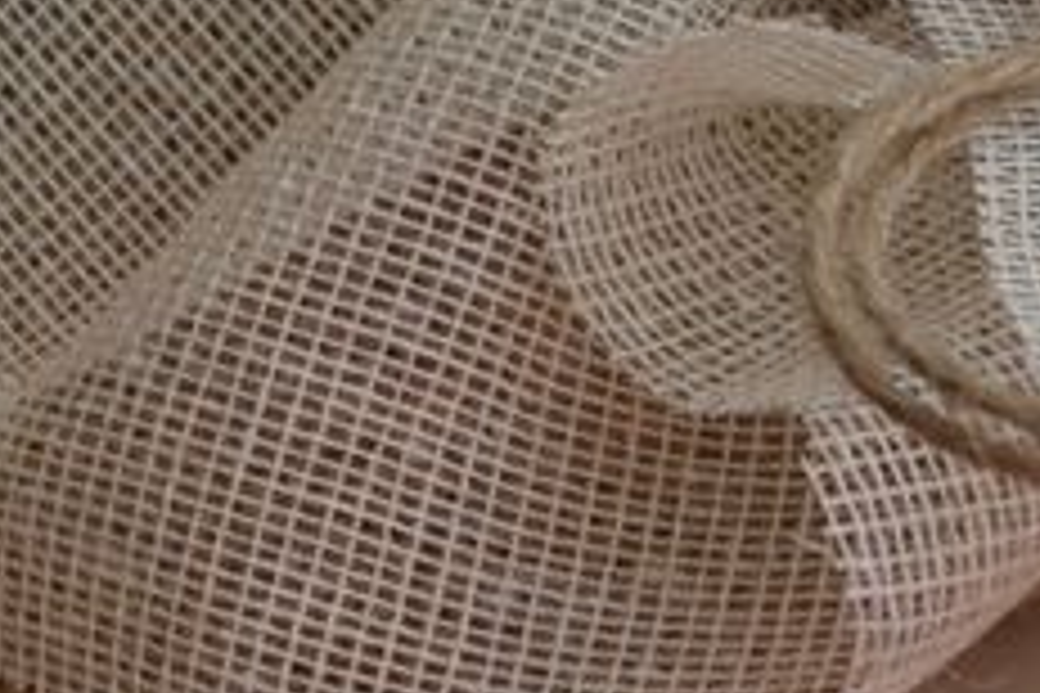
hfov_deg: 9.9
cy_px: -36
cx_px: 1450
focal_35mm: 203
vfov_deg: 6.7
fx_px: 5864
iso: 400
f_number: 5.6
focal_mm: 26
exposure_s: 1/125
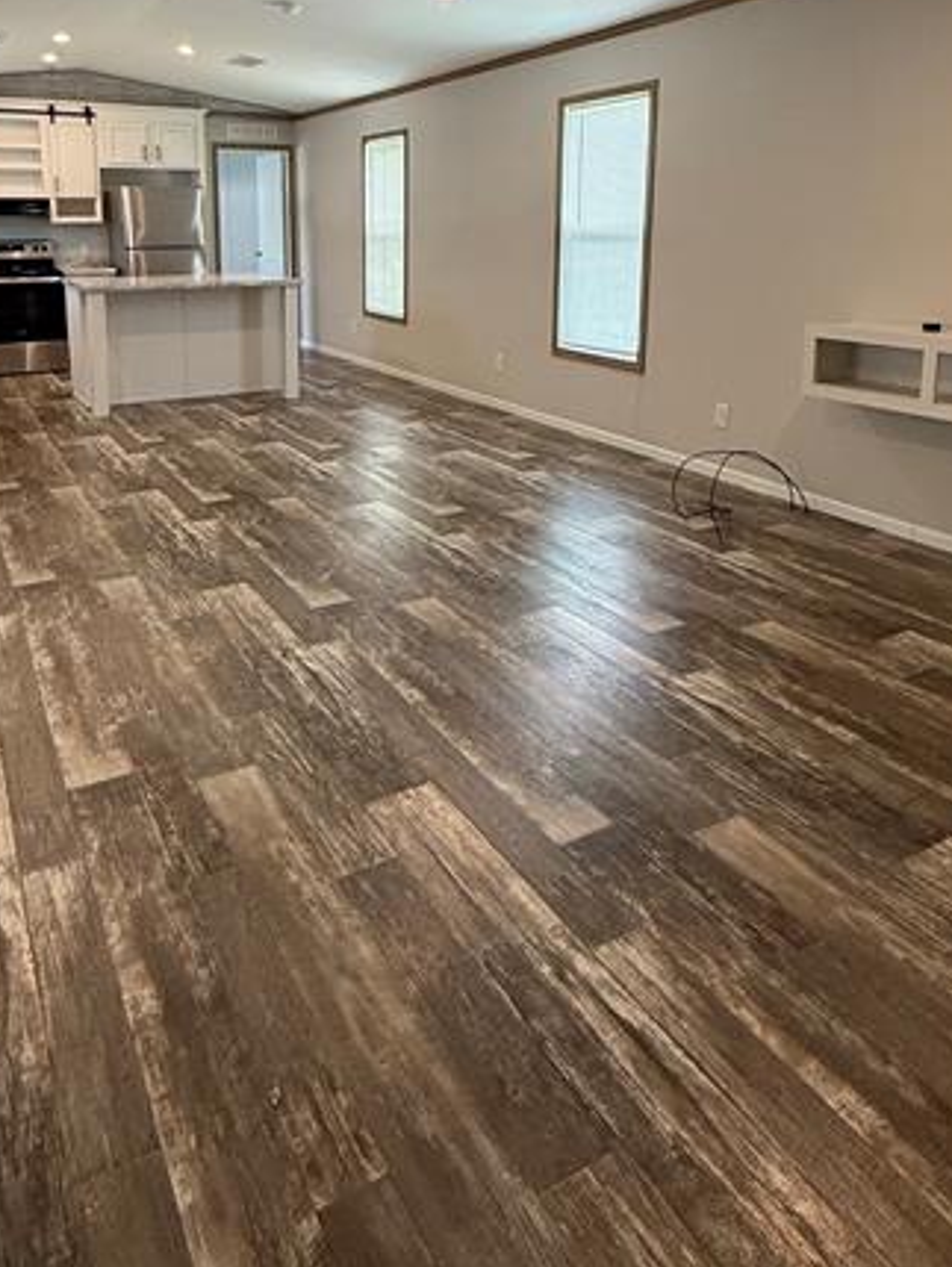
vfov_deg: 66.6
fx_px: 916
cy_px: 380
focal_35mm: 25
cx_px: 380
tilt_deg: -9.4
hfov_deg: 54.5
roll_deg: -0.5
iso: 250
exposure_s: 1/120
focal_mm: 2.22
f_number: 2.2
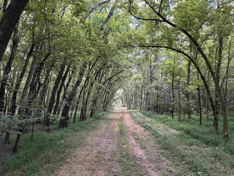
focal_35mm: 24
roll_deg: -0.6
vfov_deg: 56.8
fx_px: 162
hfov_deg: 71.6
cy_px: 88
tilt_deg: +6.6
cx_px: 117
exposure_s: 1/50
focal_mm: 6.86
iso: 1000
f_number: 1.78
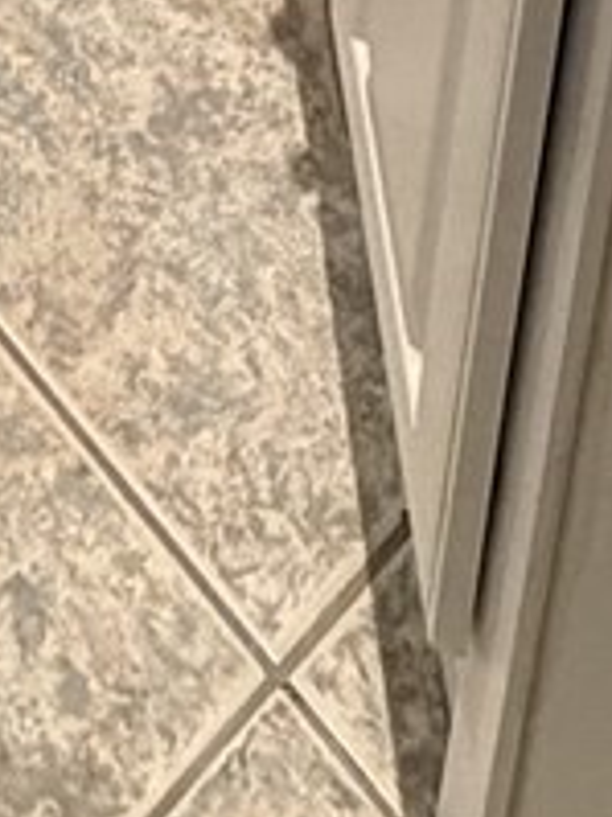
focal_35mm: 108
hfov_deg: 12.5
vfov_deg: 10.2
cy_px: -1889
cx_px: -505
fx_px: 2549
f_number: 2.2
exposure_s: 1/60
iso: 320
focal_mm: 2.22
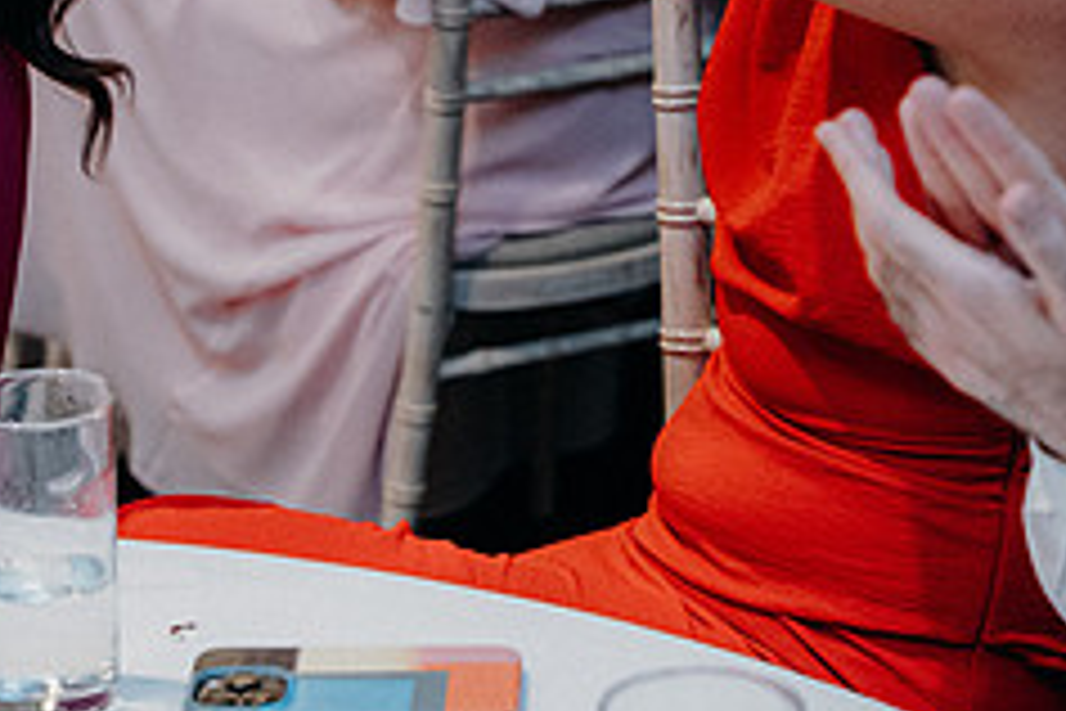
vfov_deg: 9.5
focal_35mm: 142
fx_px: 4204
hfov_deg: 14.4
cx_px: 873
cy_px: -128
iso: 2500
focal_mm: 58
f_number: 3.5
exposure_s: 1/160
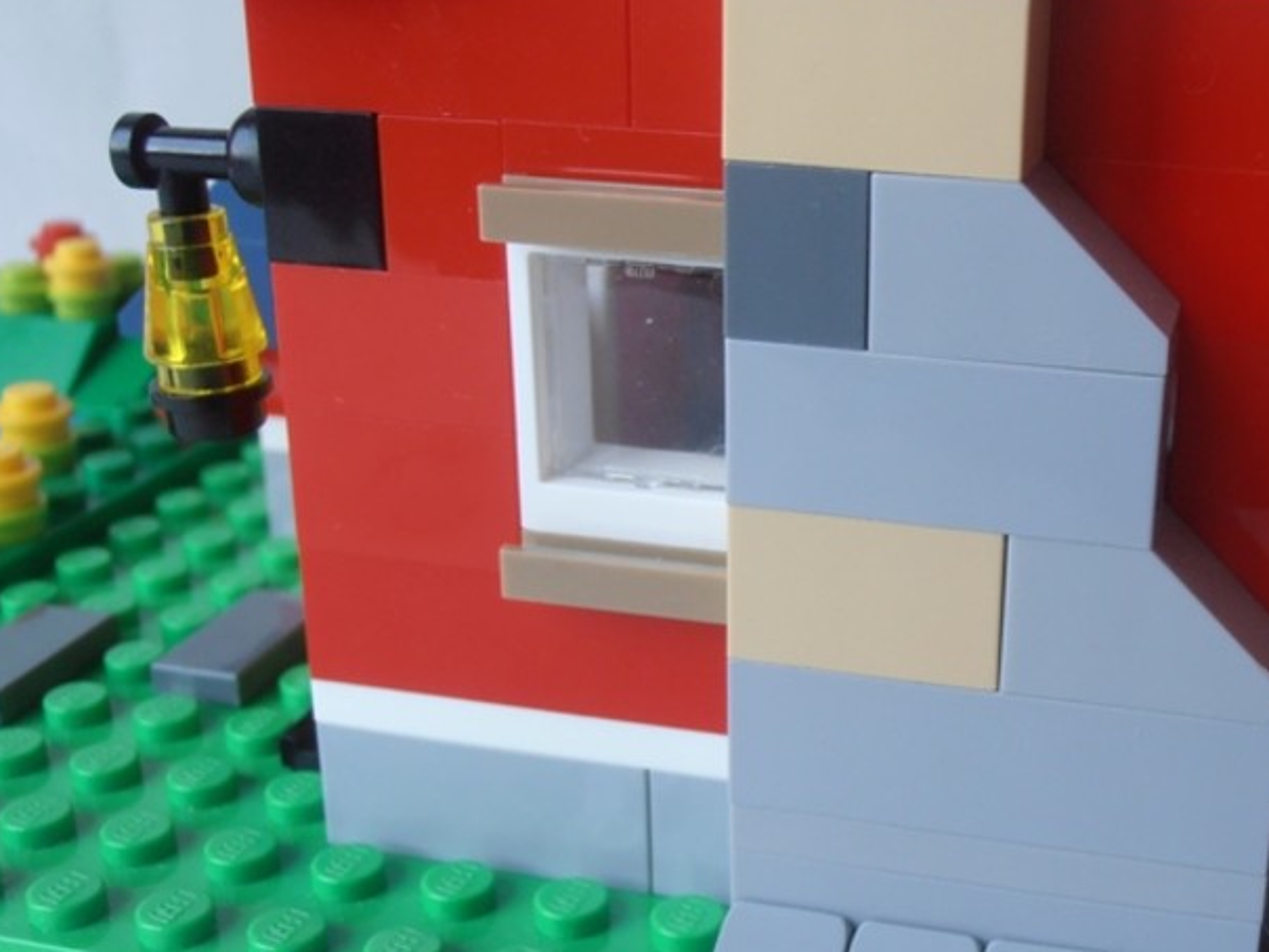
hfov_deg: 34.4
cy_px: 521
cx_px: 902
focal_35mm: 55
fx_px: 2017
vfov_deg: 26.6
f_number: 3.9
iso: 100
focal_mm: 6.61
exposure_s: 1/40
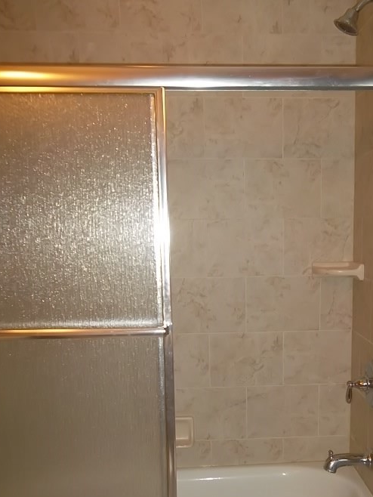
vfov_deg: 44.0
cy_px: 338
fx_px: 603
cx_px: 254
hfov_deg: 34.0
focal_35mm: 42
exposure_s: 1/45
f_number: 3.5
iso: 200
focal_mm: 4.9
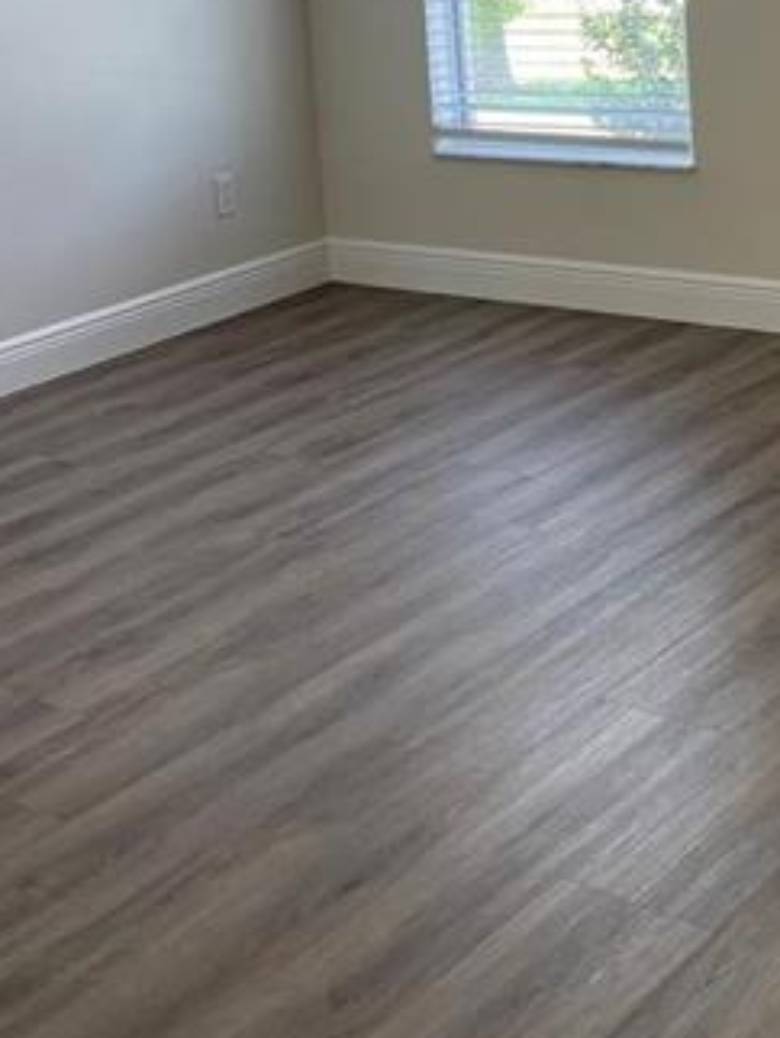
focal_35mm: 62
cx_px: 451
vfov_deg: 29.5
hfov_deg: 23.7
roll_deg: +4.7
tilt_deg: -5.9
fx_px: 1860
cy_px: 55
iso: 80
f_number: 1.6
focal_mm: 4.2
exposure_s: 1/120
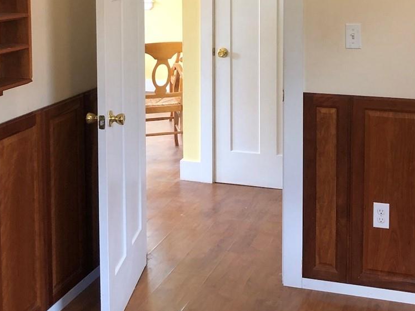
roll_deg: +0.2
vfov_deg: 23.7
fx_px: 719
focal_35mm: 60
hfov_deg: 32.2
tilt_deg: -5.1
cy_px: 30
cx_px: 207
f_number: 1.8
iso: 32
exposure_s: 1/30
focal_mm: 3.99
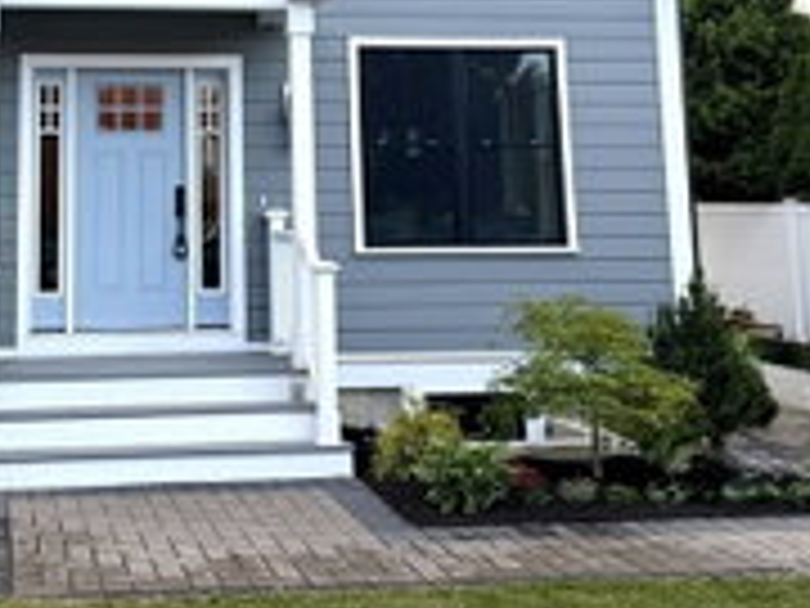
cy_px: 32
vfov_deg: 24.7
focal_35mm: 57
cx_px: 160
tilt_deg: +8.6
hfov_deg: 32.8
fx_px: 1334
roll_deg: +0.5
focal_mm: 6.76
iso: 100
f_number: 1.78
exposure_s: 1/831
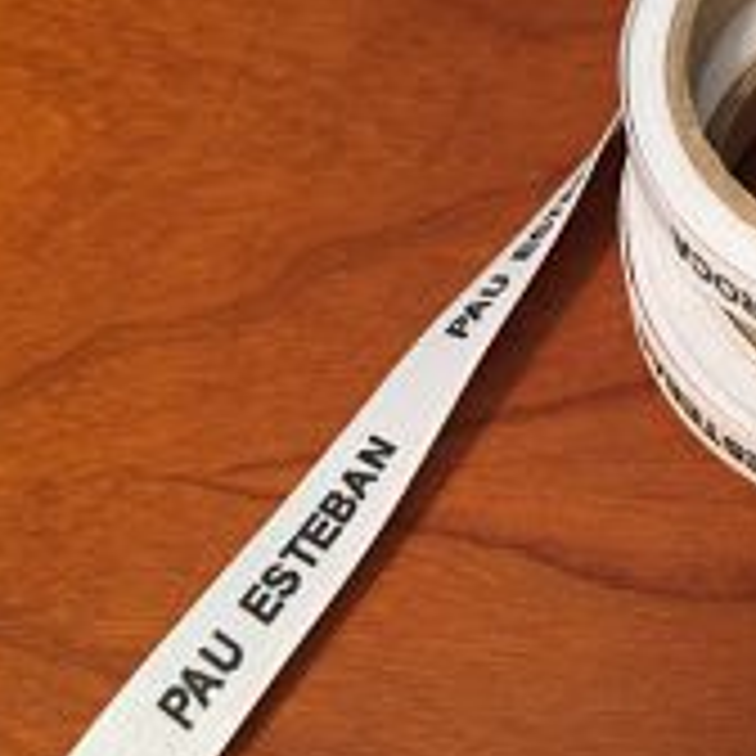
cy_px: 234
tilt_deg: -64.8
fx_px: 1507
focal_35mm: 61
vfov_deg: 27.9
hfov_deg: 27.2
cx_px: 670
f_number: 2.2
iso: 100
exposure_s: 1/33
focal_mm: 4.15
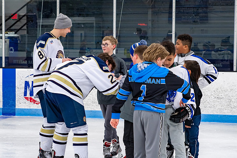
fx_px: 655
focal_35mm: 100
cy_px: 78
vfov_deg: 13.8
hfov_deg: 20.5
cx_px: 103
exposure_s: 1/250
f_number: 4.5
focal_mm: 55
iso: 400
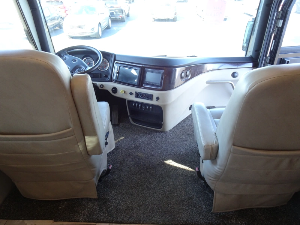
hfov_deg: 71.6
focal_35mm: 24
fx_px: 208
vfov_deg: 56.8
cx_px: 150
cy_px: 112
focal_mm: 4.1
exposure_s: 1/30
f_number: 3.5
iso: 160
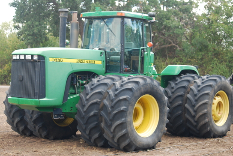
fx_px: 535
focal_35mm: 82
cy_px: 78
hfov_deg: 24.6
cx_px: 116
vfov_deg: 16.6
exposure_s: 1/50
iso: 200
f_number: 4.5
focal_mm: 55
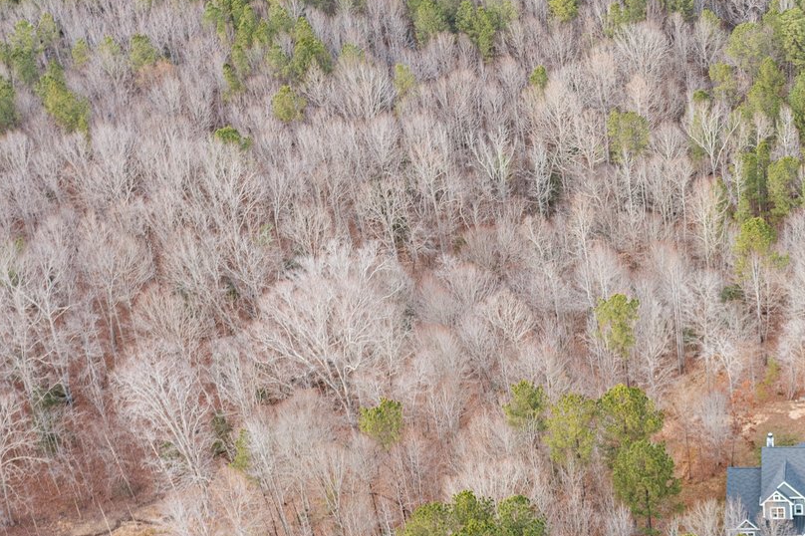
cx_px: 837
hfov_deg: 26.7
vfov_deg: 19.1
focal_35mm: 71
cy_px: 378
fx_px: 1587
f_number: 4
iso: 100
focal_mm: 10.26
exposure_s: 1/120
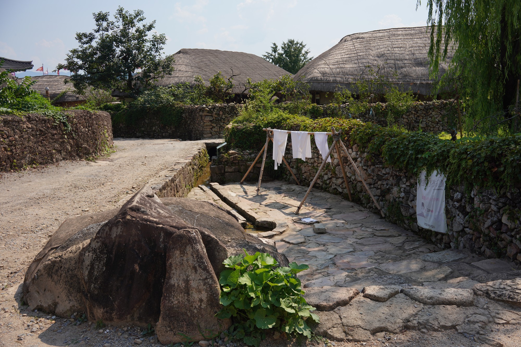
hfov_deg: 54.4
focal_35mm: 35
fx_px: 507
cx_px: 260
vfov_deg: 37.9
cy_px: 174
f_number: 14
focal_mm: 35
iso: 100
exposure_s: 1/100
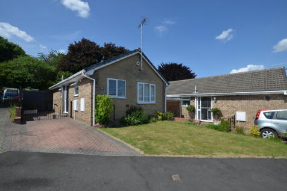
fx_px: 120
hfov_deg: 100.4
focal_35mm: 15
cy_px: 96
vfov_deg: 77.3
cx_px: 144
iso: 100
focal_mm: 10
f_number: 8
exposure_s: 1/250
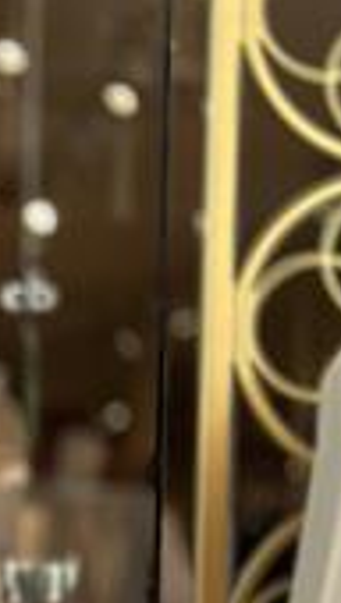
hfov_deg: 7.4
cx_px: -274
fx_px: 2564
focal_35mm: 160
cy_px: 564
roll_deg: -2.6
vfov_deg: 13.3
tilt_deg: +2.7
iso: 80
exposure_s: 1/439
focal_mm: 6.86
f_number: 1.78
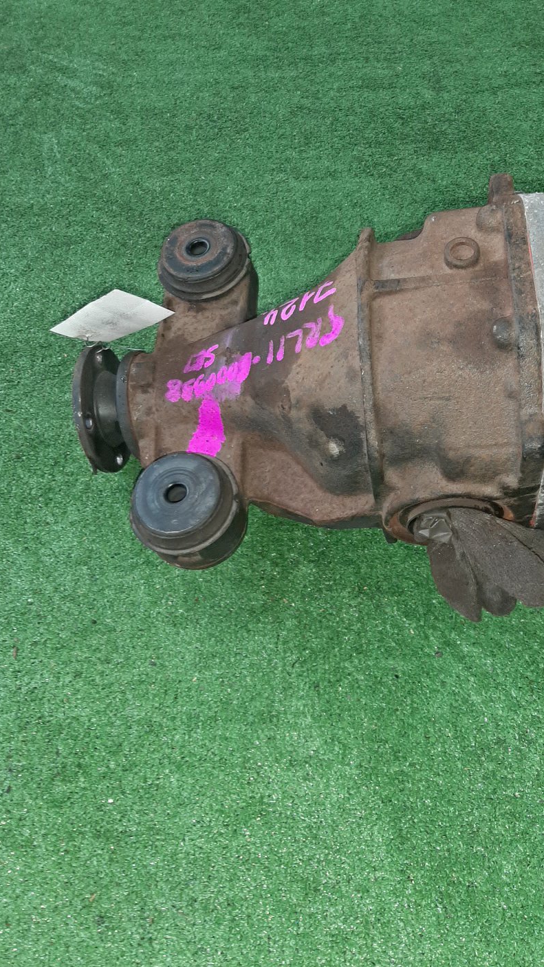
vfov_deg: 66.1
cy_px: 484
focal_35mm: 29
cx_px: 314
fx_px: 744
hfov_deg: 40.1
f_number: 1.7
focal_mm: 3.93
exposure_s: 1/33
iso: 169
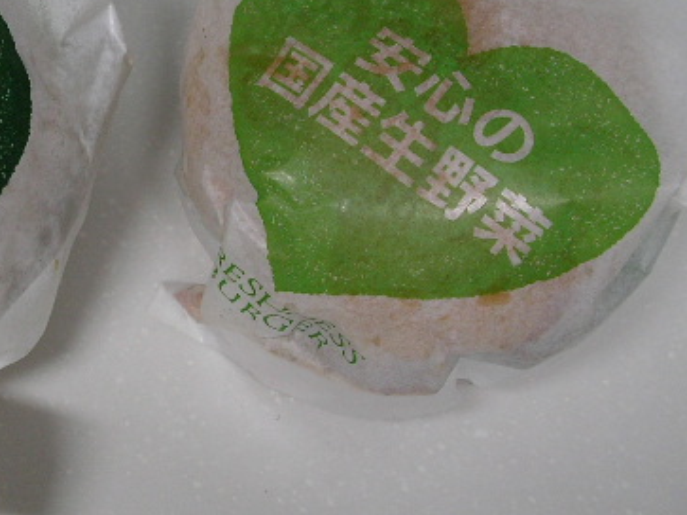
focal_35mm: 67
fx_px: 1329
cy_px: 123
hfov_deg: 28.2
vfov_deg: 21.7
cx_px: 112
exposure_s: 1/22.3
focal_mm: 5.8
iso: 100
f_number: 3.5
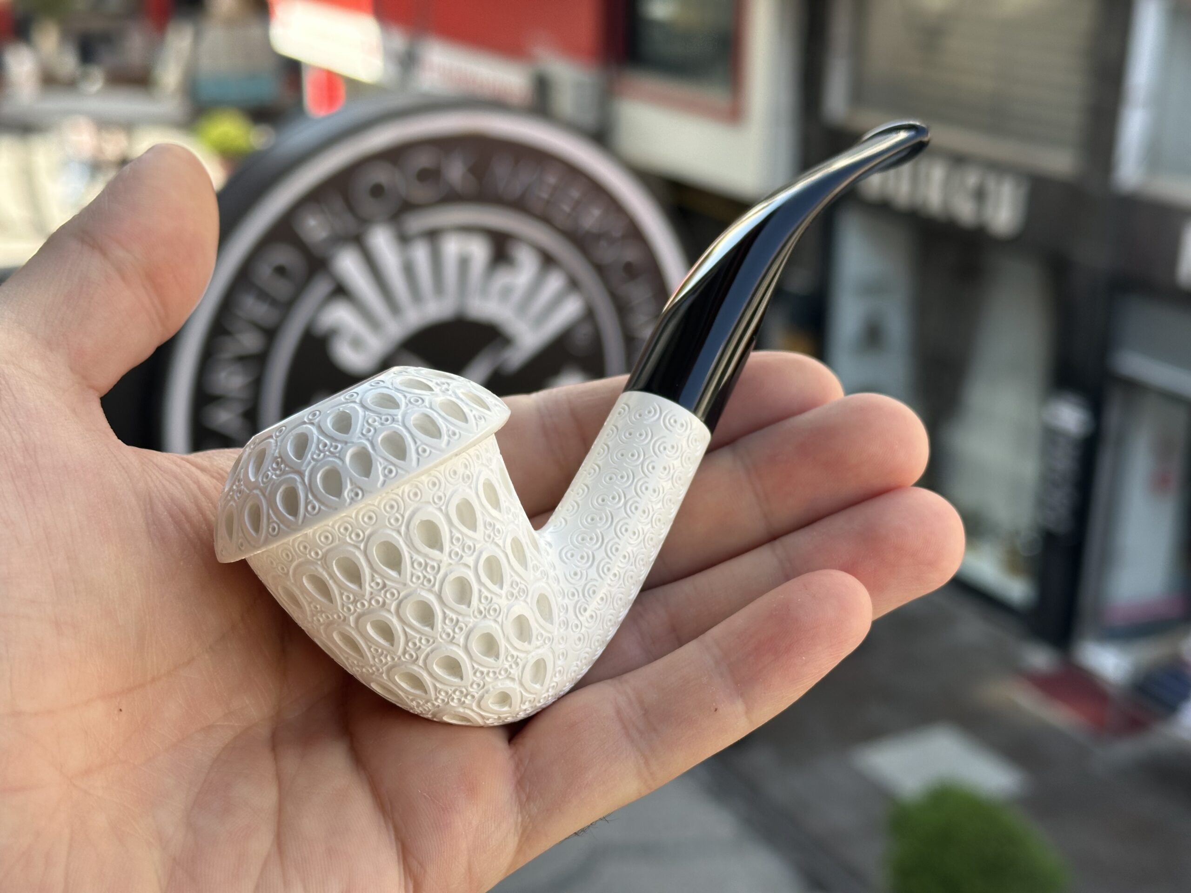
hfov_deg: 39.7
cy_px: 446
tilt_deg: -19.1
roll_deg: -0.8
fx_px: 1651
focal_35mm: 48
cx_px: 596
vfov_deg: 30.3
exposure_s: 1/541
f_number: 1.78
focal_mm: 6.86
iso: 64
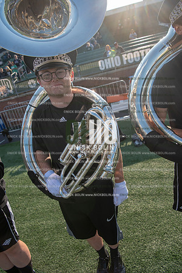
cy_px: 136
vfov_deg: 73.7
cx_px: 91
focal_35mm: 24
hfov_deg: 53.1
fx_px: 182
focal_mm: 24
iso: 100
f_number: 5.6
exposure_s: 1/320
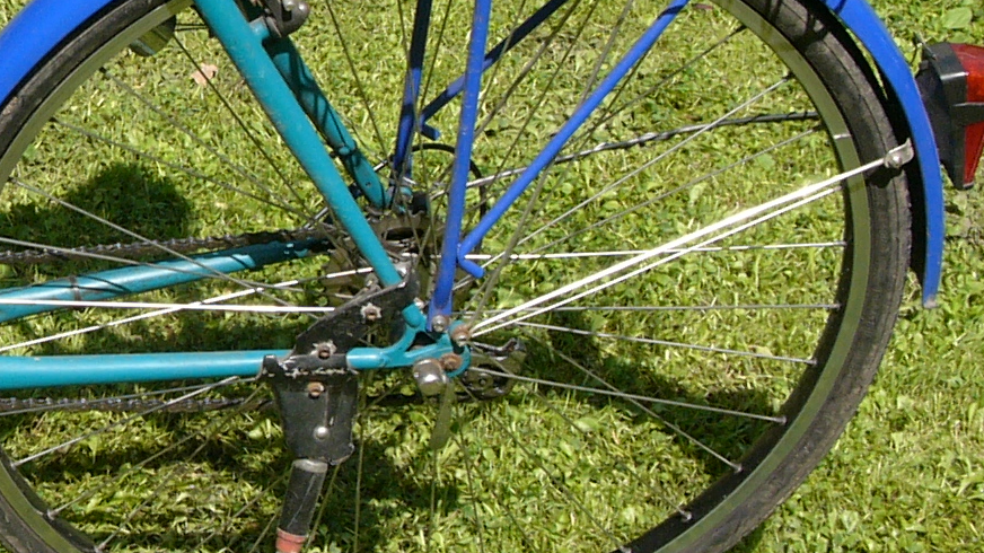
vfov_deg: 9.4
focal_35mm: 128
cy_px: 30
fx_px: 3339
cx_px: -265
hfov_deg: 16.0
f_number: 6.3
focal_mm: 10.2
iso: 100
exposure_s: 1/400
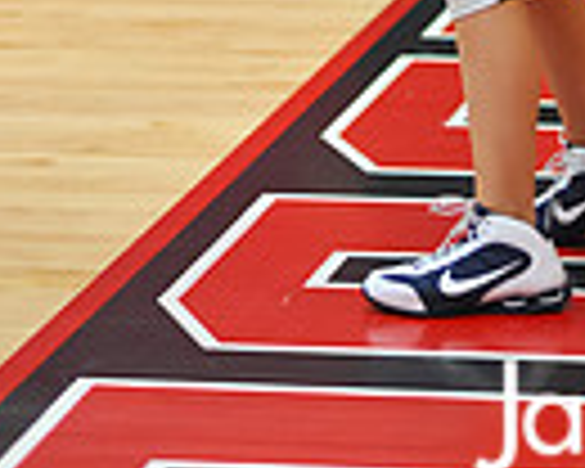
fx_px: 4779
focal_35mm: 276
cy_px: -414
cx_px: 407
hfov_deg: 7.0
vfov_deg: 5.5
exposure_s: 1/500
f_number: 2
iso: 2000
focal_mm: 85
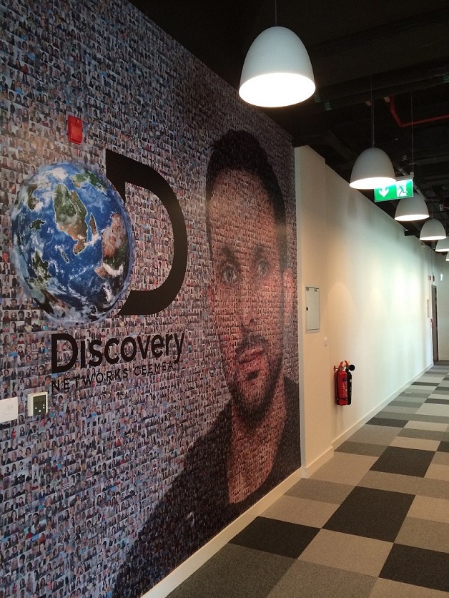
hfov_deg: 46.8
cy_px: 299
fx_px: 518
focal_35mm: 30
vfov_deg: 59.9
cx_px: 224
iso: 200
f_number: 2.2
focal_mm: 4.12
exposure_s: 1/33
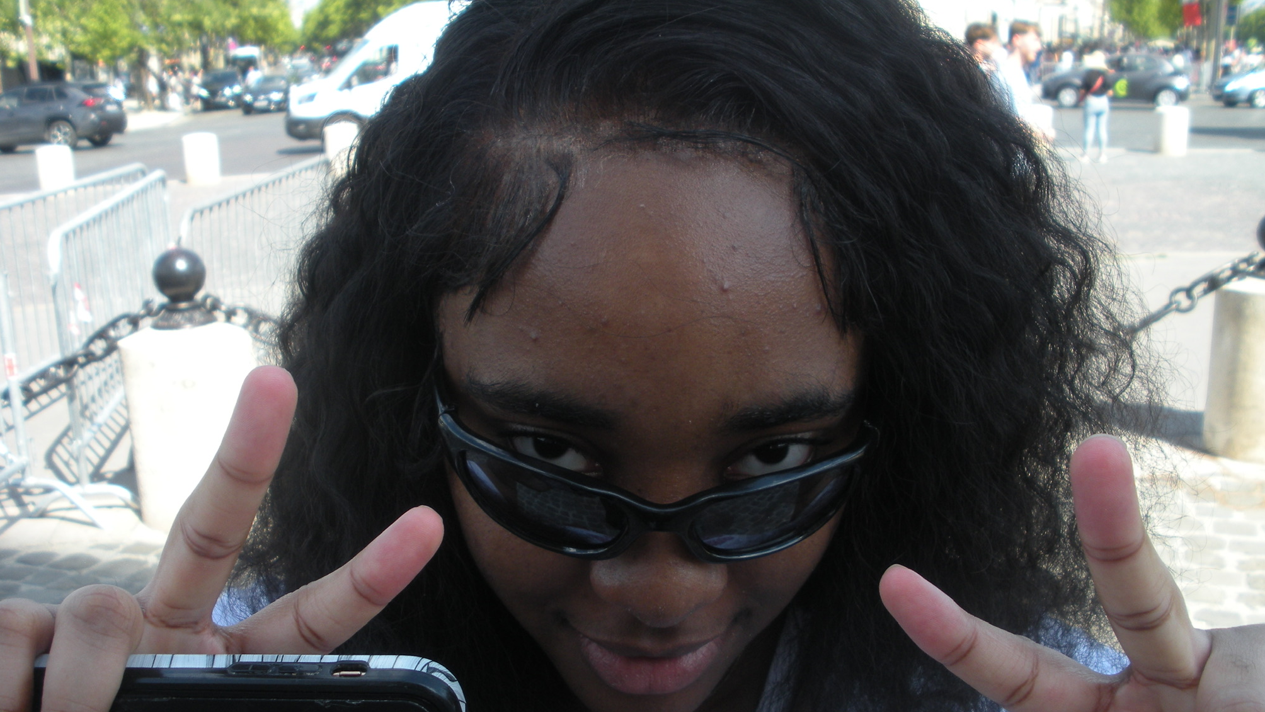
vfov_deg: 29.6
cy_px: 430
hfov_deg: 50.5
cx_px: 641
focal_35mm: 40
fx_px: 1342
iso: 64
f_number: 3.5
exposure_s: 1/190
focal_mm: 6.3
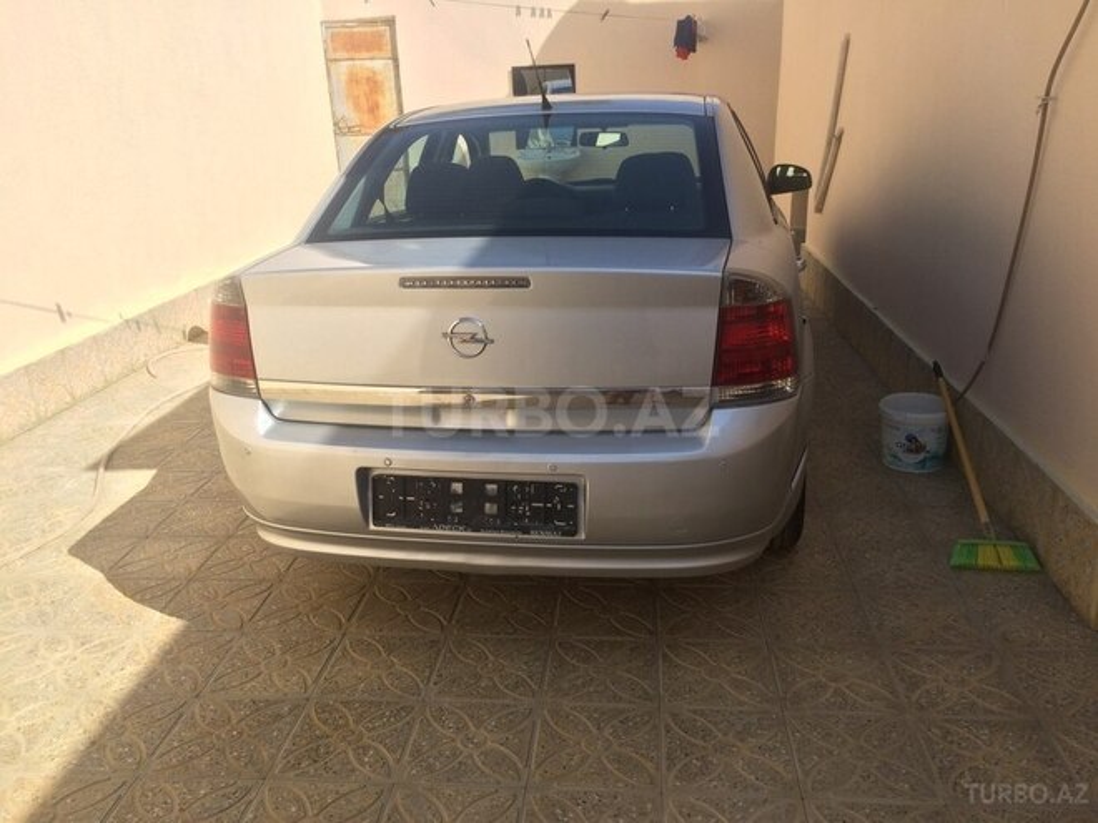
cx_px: 549
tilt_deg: -23.2
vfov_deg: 48.2
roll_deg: +0.0
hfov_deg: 61.7
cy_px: 412
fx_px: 920
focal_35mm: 29
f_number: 2.2
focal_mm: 4.15
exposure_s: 1/1953
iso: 32
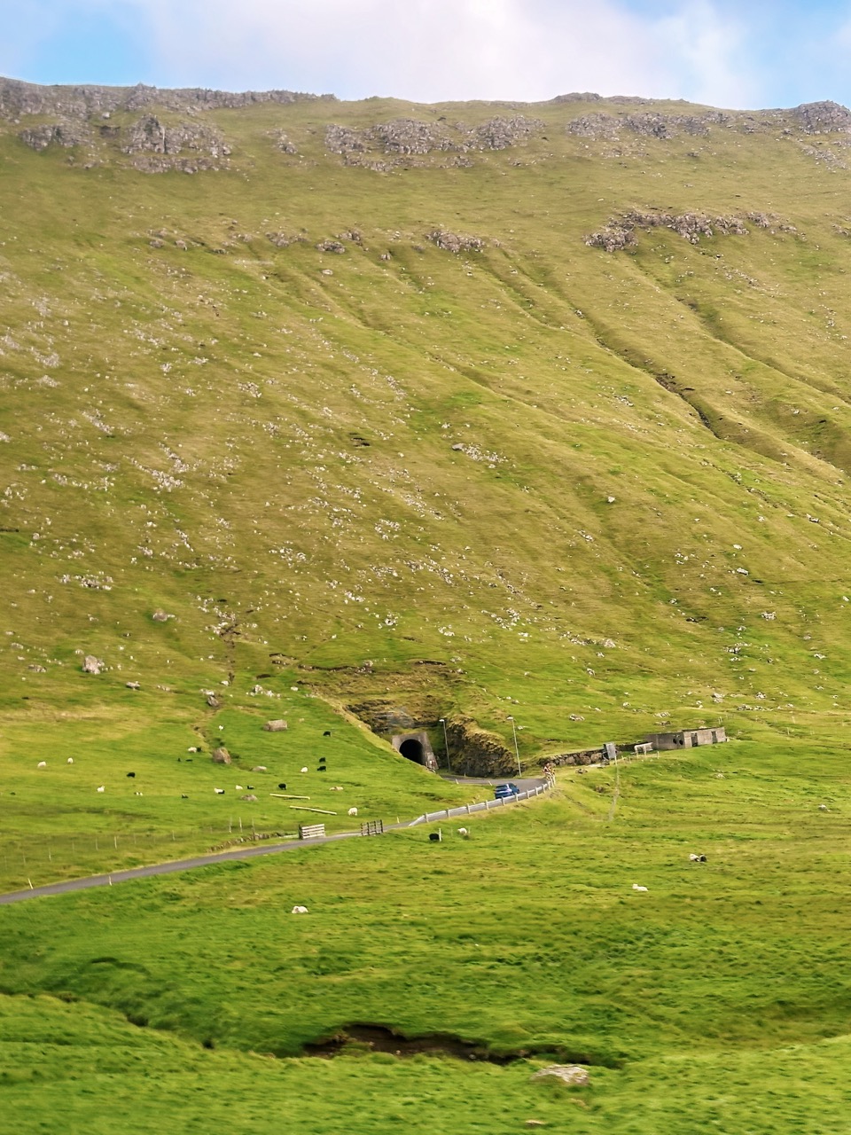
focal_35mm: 48
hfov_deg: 30.3
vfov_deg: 39.7
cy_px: 568
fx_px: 1573
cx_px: 426
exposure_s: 1/92
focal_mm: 6.86
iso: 80
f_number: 1.78
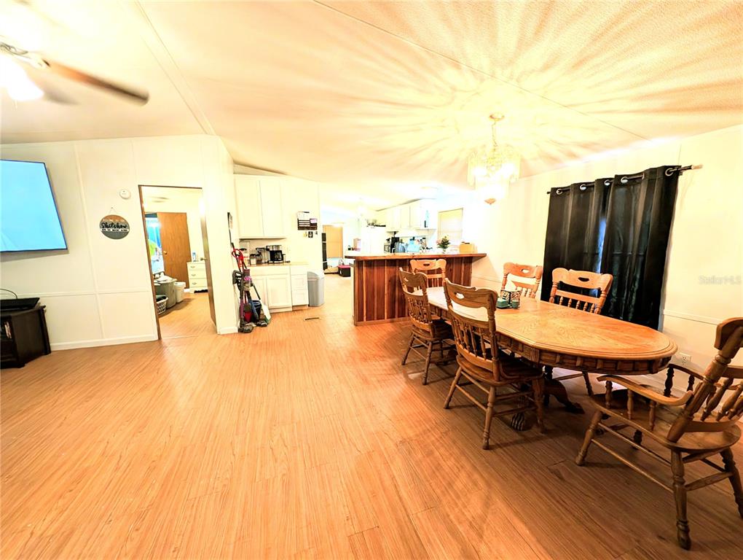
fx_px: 258
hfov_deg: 110.5
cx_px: 372
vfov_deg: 94.6
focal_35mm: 12
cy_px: 280
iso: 88
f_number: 1.95
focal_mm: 2.23
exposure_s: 1/40
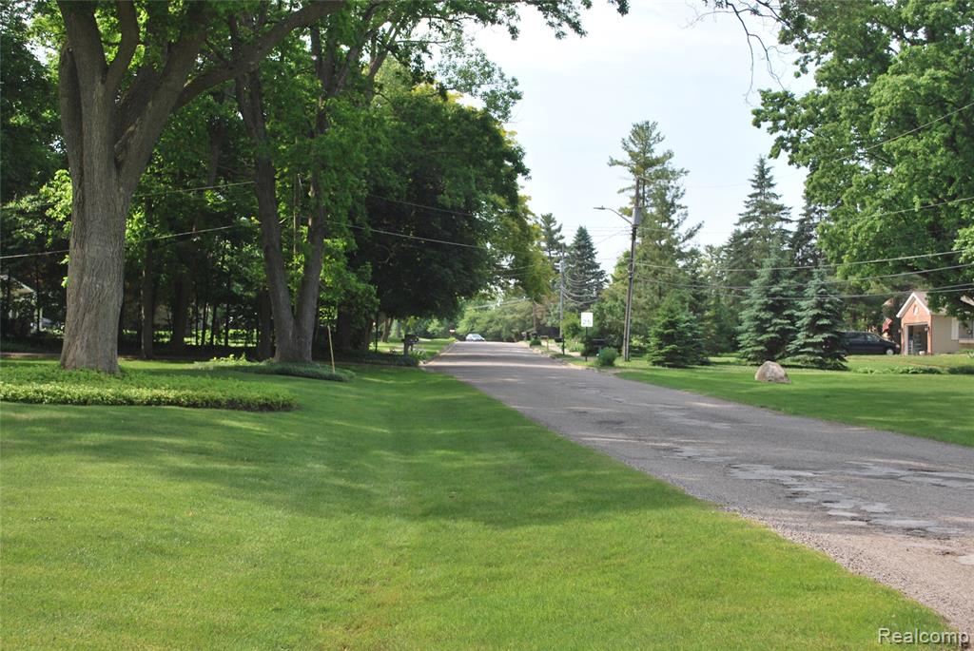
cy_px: 326
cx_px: 487
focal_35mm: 51
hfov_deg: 38.8
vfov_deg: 26.5
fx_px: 1381
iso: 100
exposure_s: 1/200
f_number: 6.3
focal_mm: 34
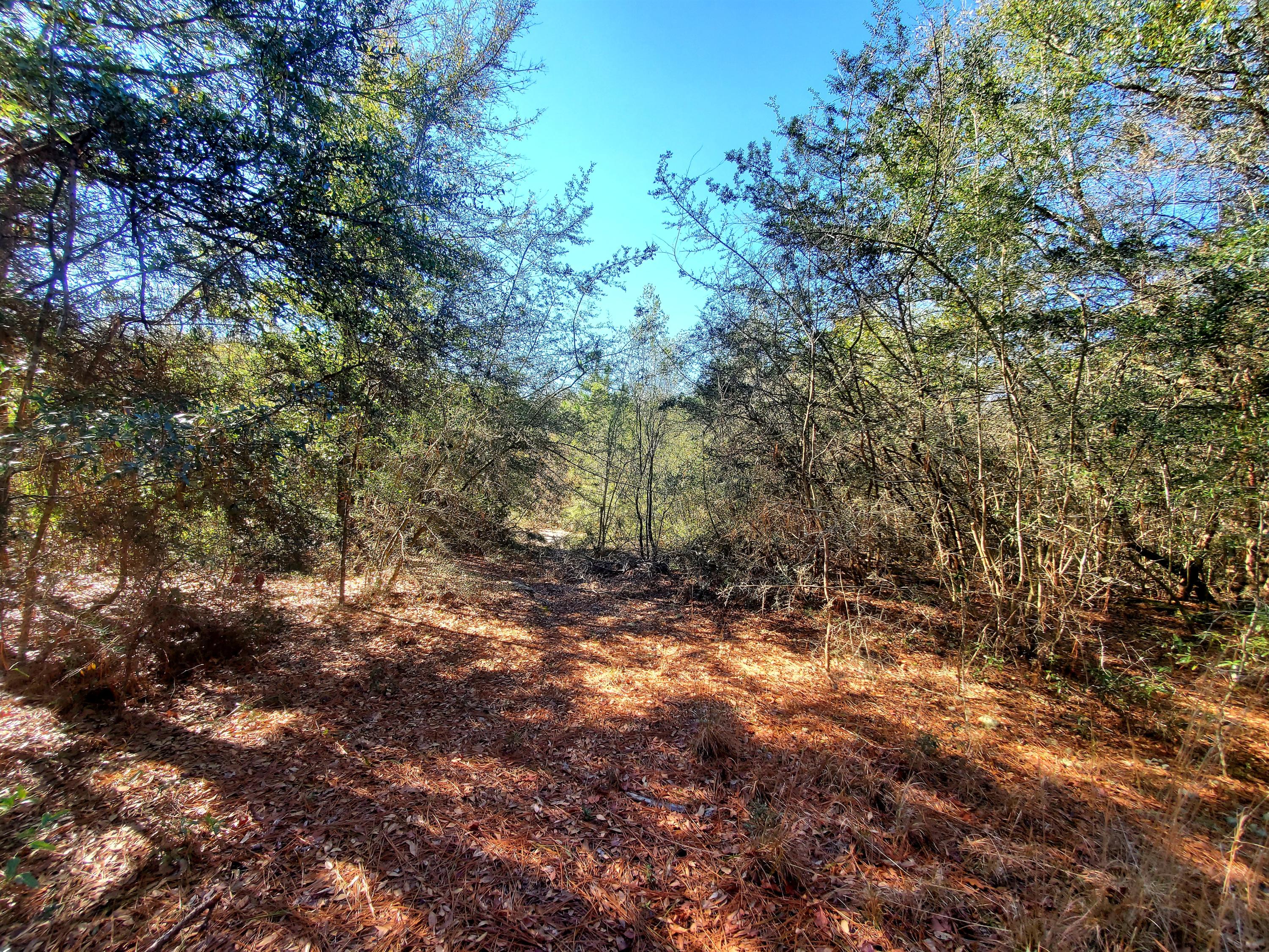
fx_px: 477
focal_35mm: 13
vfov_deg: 89.9
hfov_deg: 106.2
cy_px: 476
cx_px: 634
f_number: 2.2
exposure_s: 1/263
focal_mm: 1.8
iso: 50
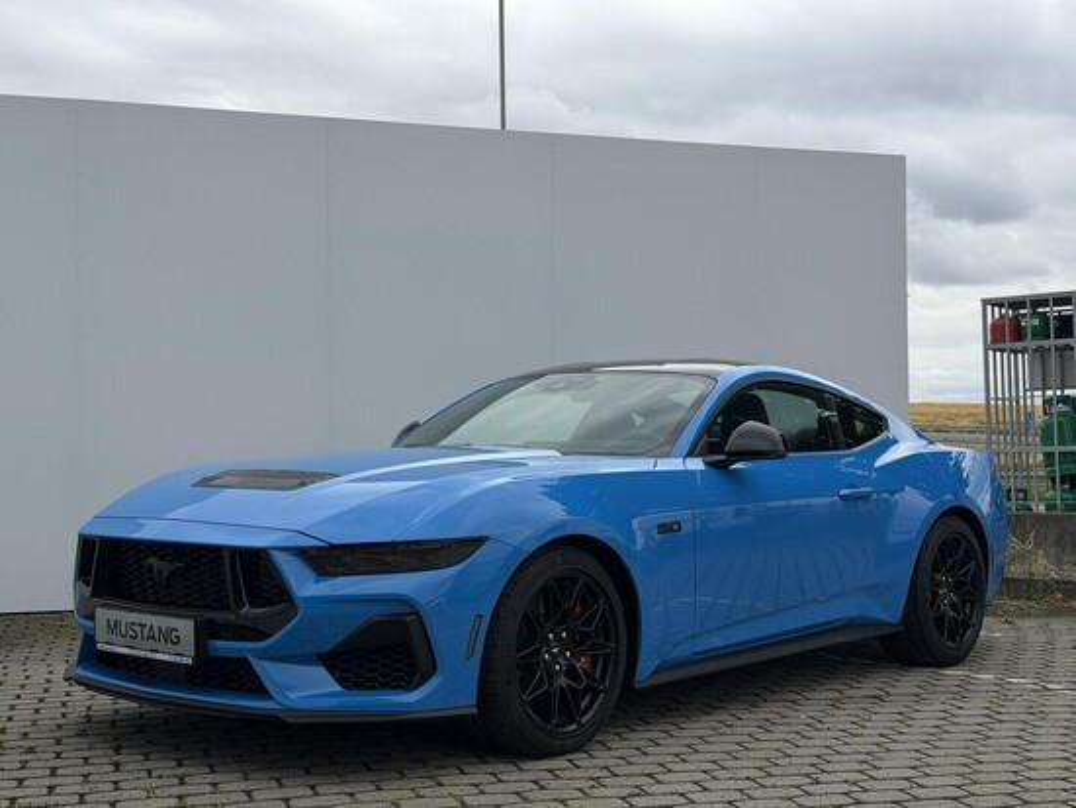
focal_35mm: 48
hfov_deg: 39.6
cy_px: 404
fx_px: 1493
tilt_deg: +1.5
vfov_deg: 30.3
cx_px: 538
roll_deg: +0.9
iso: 80
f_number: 1.78
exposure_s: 1/1678
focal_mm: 6.76
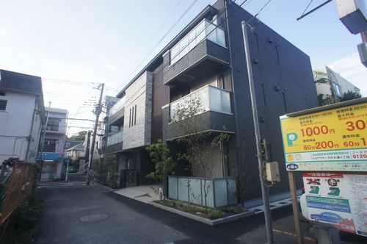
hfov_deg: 73.8
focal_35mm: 24
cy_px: 122
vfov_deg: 53.0
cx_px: 184
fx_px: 244
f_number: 5.6
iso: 200
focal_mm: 16
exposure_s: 1/125
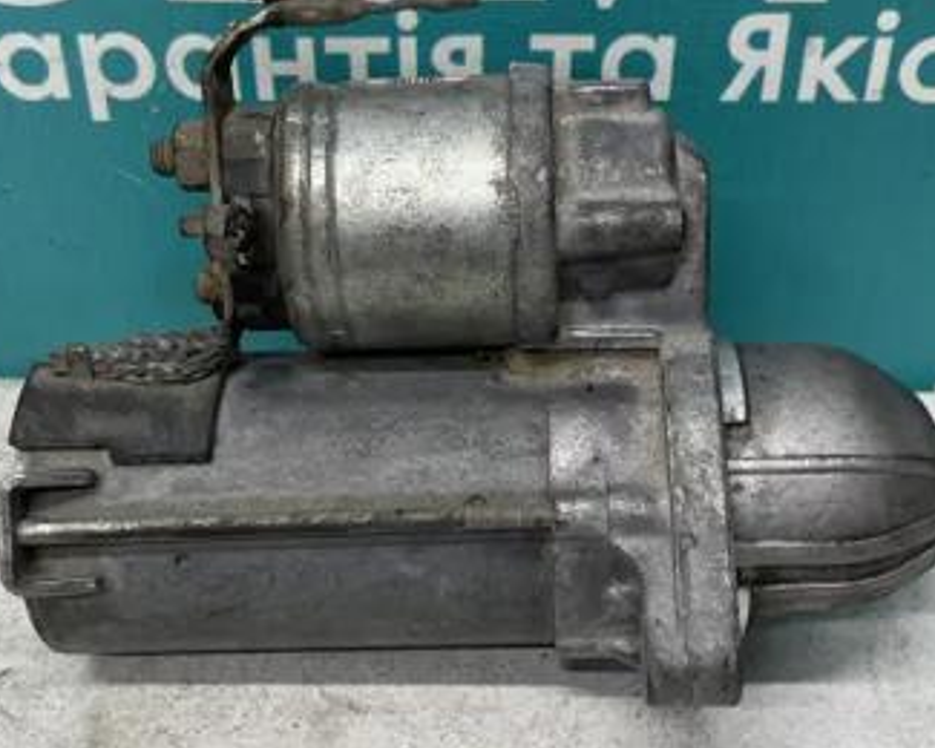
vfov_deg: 30.2
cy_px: 388
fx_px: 1384
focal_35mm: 50
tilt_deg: -39.0
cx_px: 463
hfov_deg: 37.3
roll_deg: +0.8
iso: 100
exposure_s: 1/100
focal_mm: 4.2
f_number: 1.6
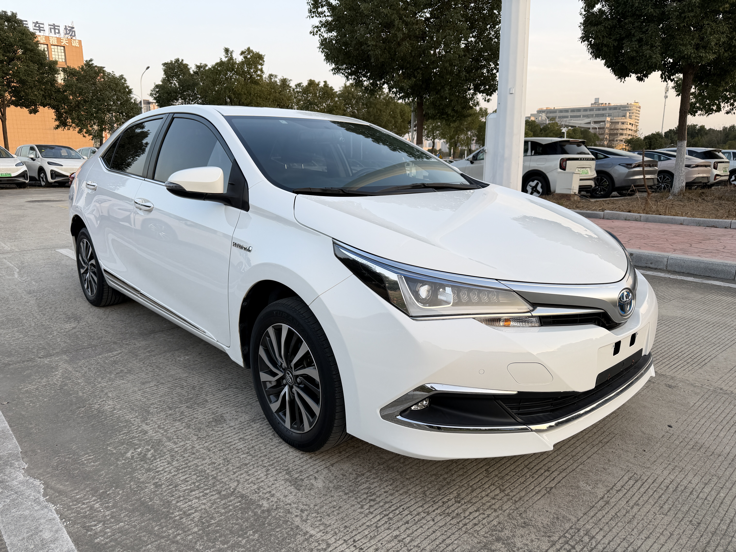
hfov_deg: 71.6
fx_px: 510
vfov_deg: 56.8
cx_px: 368
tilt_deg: -12.7
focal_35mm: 24
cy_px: 276
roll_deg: +0.2
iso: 80
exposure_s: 1/580
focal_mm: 6.76
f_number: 1.78
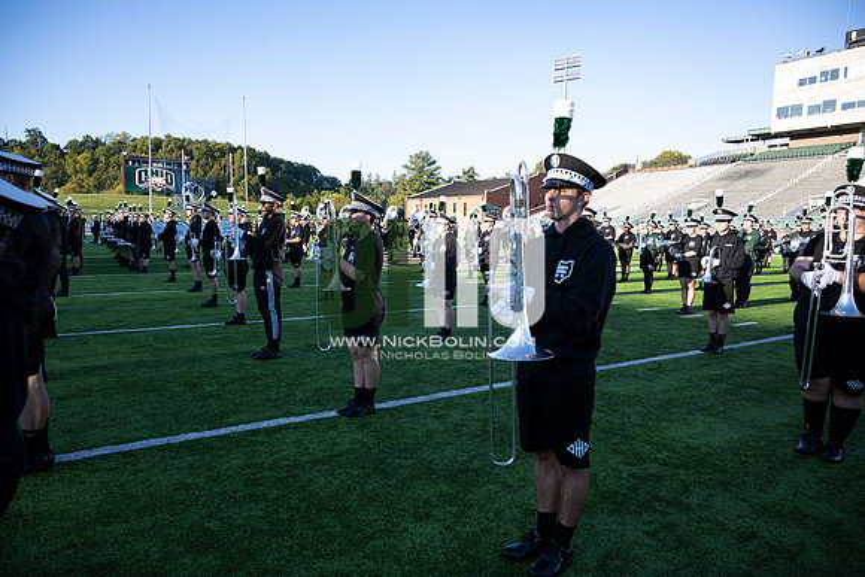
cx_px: 432
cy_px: 288
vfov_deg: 53.2
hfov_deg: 73.7
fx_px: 577
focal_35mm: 24
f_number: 4
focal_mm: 24
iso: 160
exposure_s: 1/400
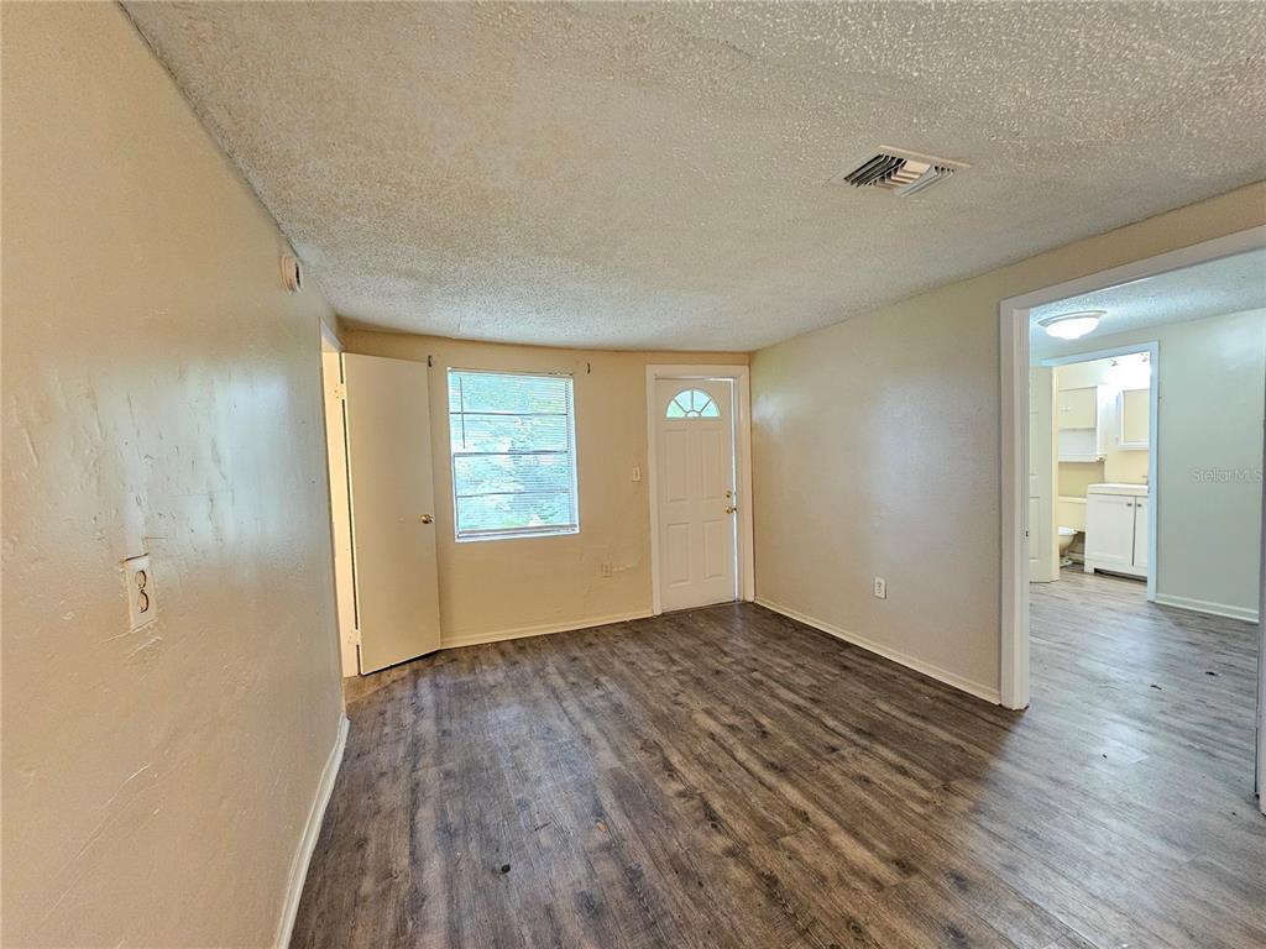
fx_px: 475
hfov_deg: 106.2
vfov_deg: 89.9
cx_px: 633
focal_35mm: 13
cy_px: 474
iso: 640
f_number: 2.2
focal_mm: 2.2
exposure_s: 1/24
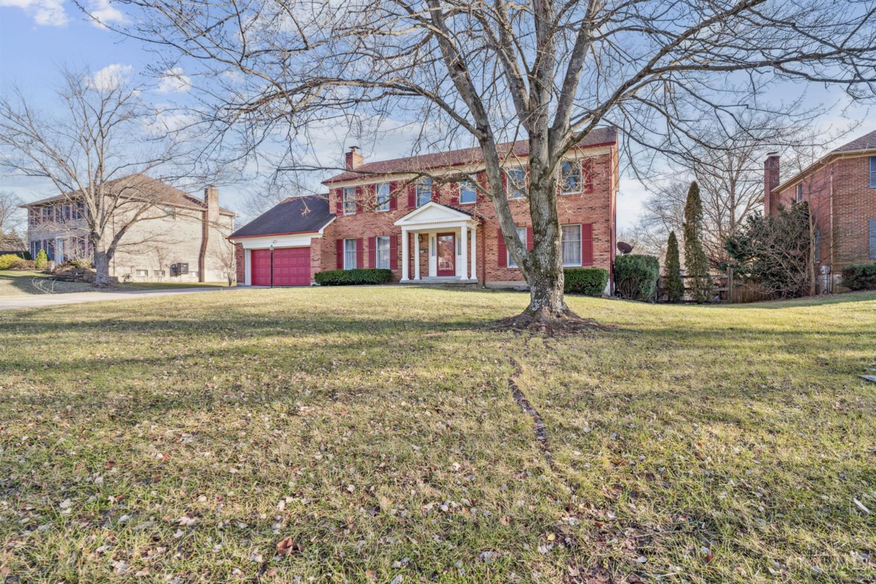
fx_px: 365
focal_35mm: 15
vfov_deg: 77.3
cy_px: 292
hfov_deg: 100.4
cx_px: 438
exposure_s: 1/60
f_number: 8
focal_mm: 15
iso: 100
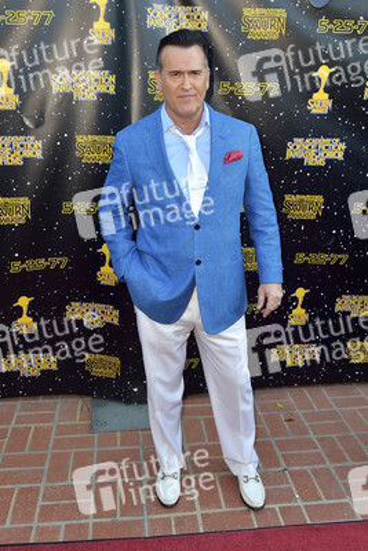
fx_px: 444
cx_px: 184
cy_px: 276
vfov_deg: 63.6
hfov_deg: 45.0
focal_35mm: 29
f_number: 6.3
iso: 500
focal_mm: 29
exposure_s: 1/320
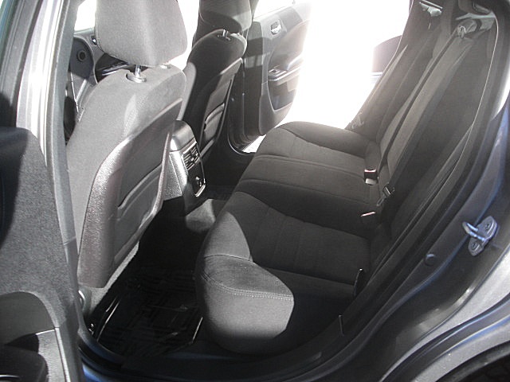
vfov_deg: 39.7
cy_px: 191
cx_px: 255
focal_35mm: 36
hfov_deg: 51.4
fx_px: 530
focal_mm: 6.3
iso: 100
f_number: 2.8
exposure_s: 1/100
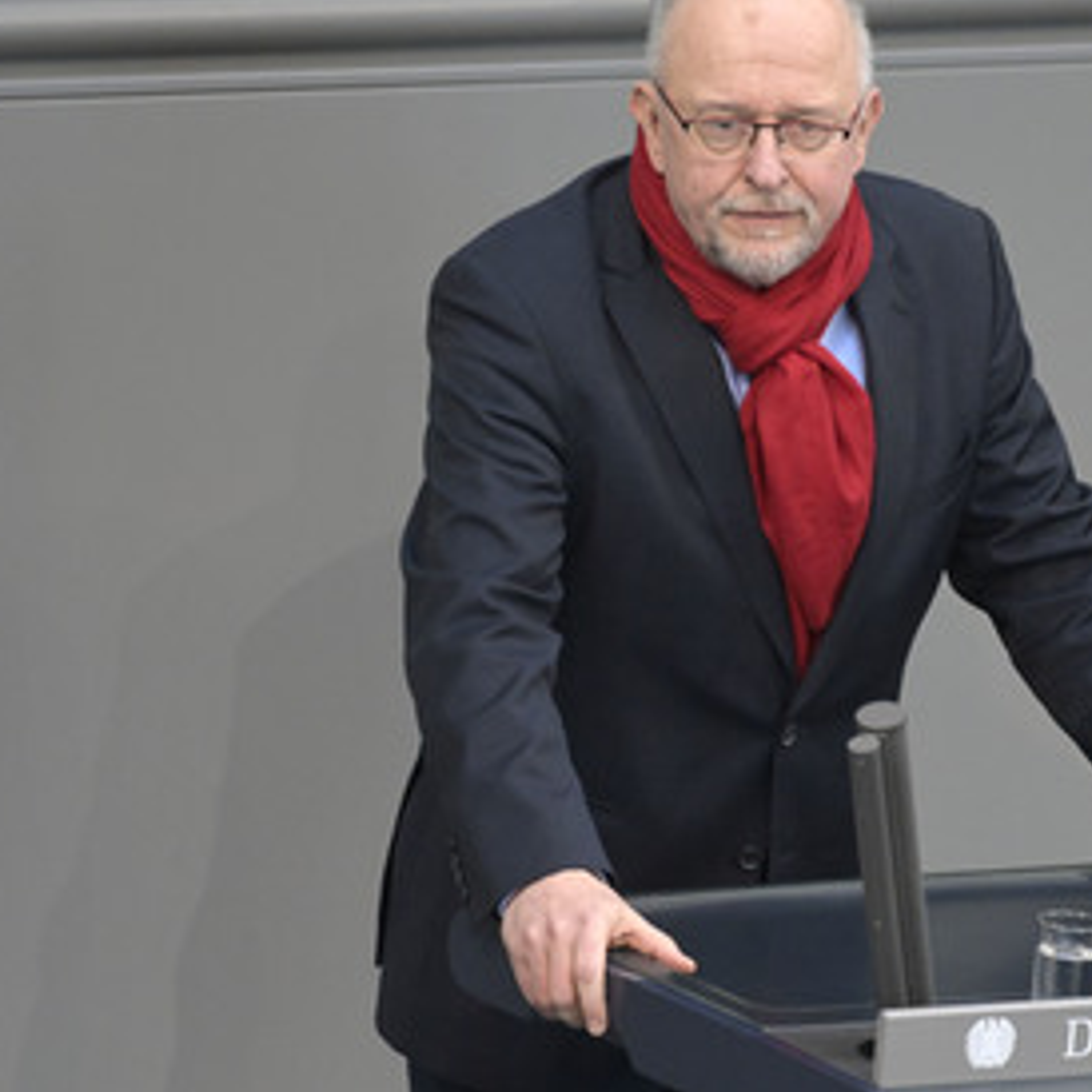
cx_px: 711
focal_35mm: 560
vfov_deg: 3.1
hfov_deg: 3.1
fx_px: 19987
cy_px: 498
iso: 10000
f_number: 5.6
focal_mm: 400
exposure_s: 1/400
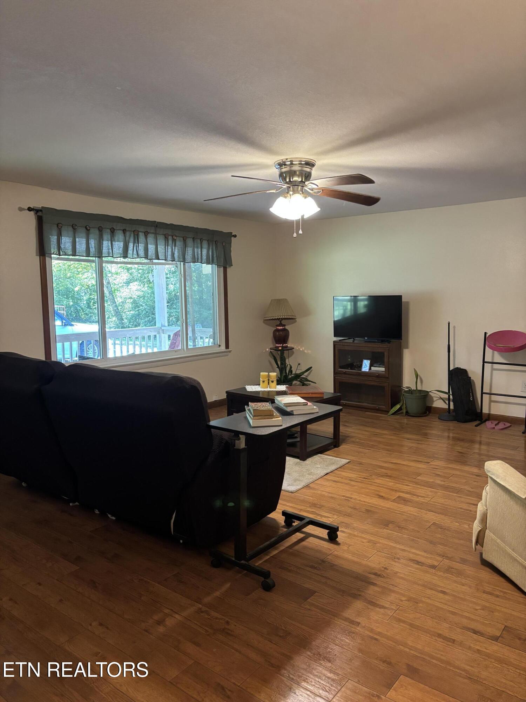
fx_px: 527
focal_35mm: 26
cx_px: 263
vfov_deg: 67.3
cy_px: 351
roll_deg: -0.1
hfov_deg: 53.1
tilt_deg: -6.7
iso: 400
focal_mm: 5.96
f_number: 1.6
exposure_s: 1/60
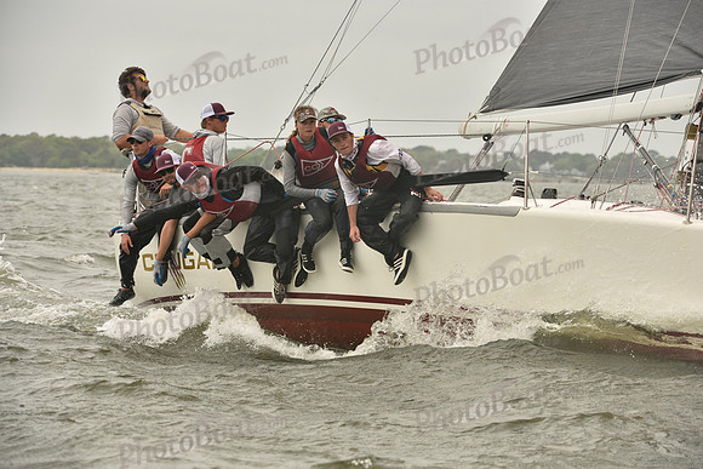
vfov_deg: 6.9
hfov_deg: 10.3
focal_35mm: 200
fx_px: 3906
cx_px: 352
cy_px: 234
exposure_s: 1/1000
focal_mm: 200
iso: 400
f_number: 7.1
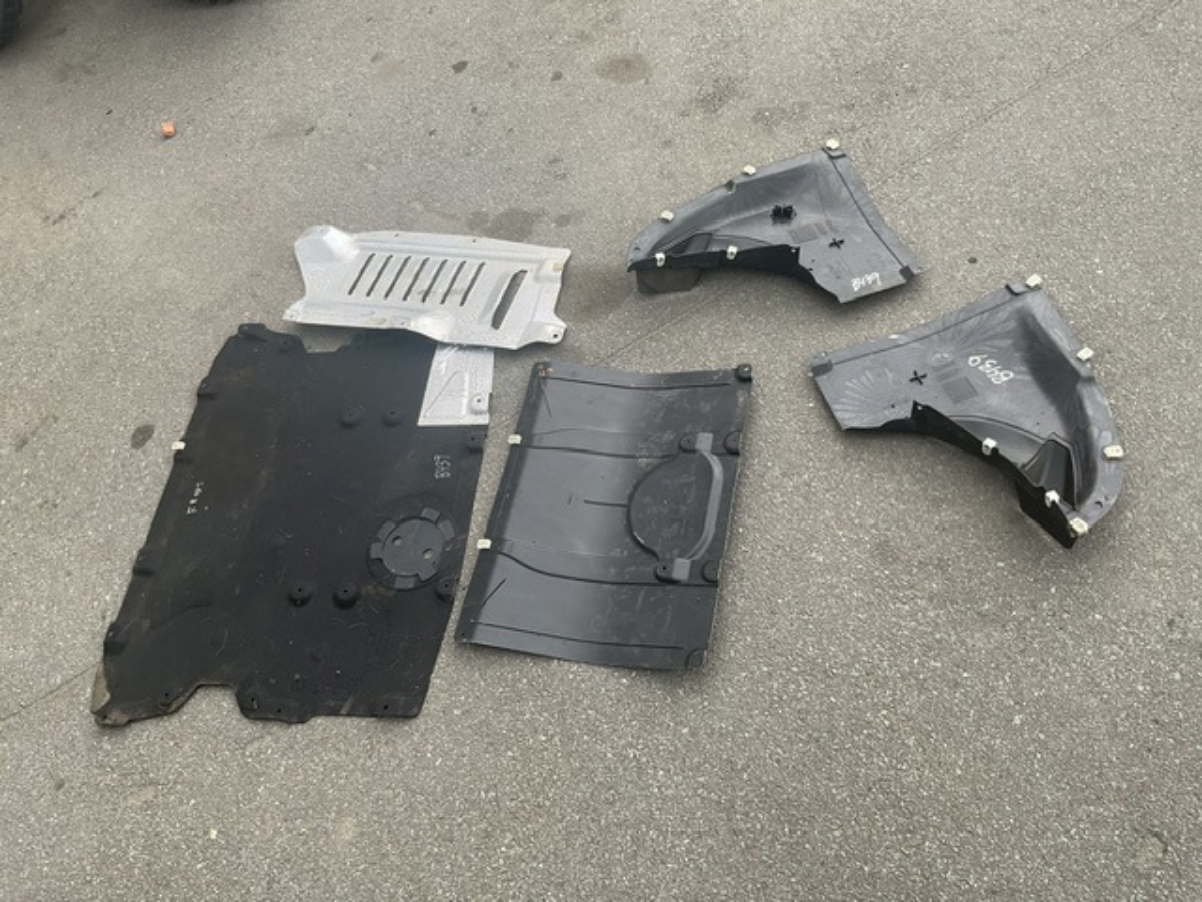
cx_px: 601
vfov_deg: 48.2
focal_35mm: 29
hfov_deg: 61.7
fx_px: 1007
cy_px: 451
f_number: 1.8
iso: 20
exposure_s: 1/122
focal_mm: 3
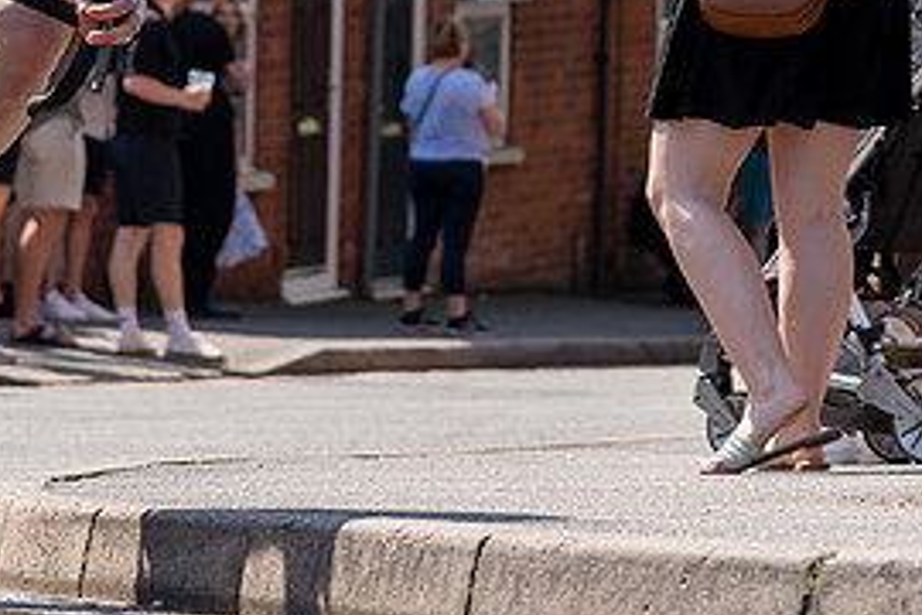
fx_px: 7555
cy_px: -428
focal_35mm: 295
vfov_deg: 4.6
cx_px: -32
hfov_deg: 7.0
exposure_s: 1/800
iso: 160
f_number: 4
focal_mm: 75
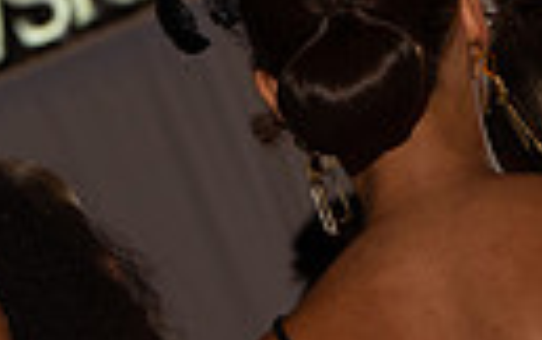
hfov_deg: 4.4
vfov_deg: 2.7
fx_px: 7085
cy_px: 923
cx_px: 65
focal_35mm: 479
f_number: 9
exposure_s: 1/250
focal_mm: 135
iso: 800
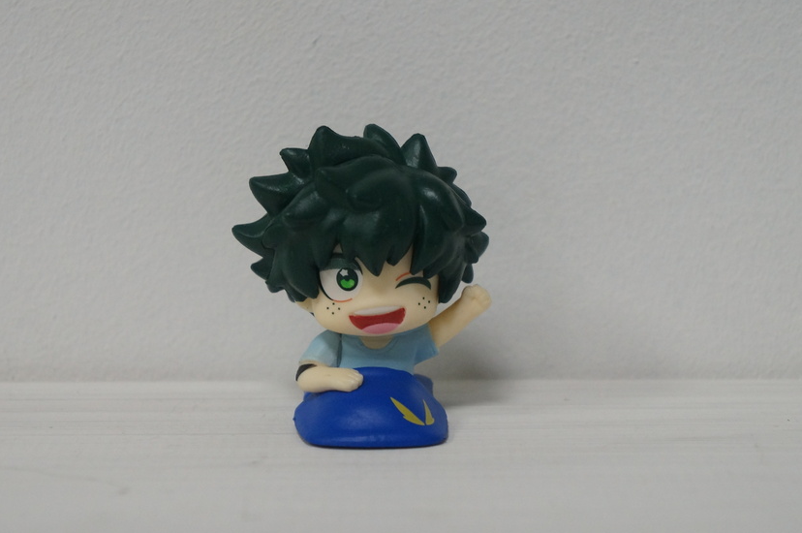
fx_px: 2216
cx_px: 389
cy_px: 300
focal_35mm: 100
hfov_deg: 20.5
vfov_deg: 13.7
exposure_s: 1/100
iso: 1600
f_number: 5.6
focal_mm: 55
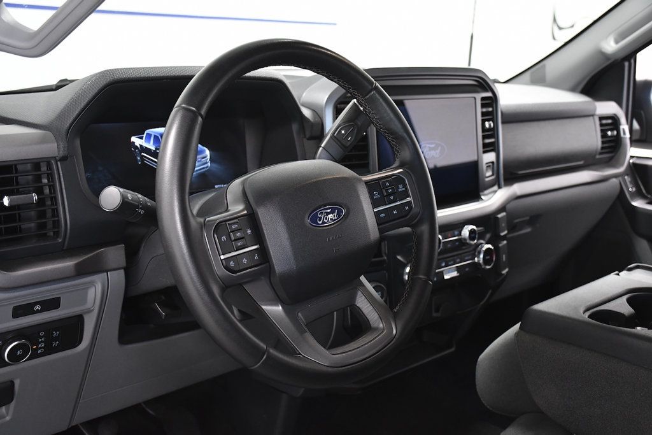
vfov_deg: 33.4
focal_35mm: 40
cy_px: 218
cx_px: 326
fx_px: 724
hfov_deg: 48.5
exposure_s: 1/160
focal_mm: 27
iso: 2500
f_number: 4
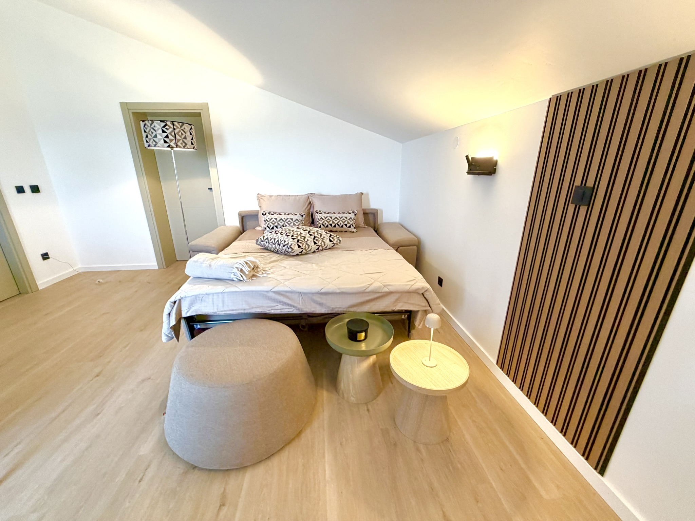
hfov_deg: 102.1
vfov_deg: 85.7
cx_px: 348
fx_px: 281
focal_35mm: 14
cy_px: 260
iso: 250
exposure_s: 1/50
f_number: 2.2
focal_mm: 2.22
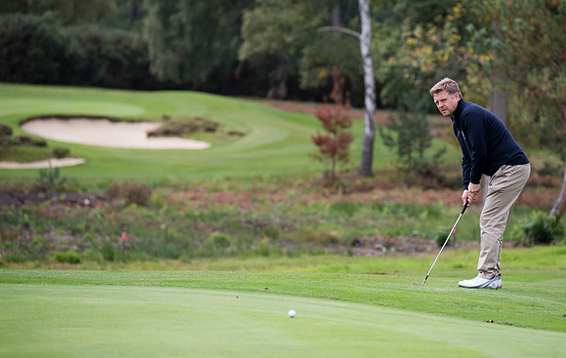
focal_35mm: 246
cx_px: 326
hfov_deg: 8.5
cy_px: 137
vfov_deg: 5.4
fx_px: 3800
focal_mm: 200
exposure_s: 1/1000
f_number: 4
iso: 400
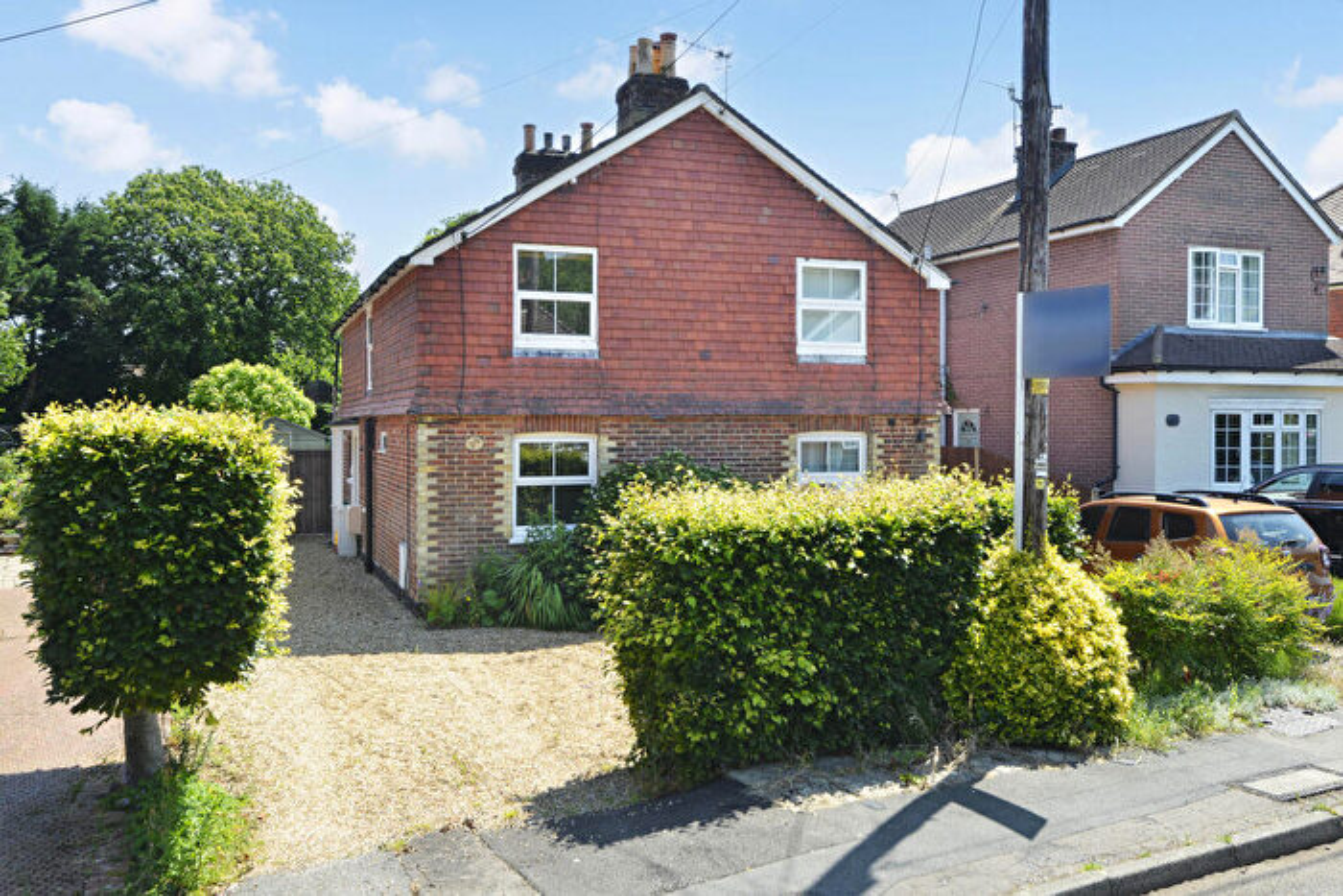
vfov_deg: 43.6
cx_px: 672
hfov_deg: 61.9
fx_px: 1119
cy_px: 448
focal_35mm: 30
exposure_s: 1/80
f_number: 14
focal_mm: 30
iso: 400
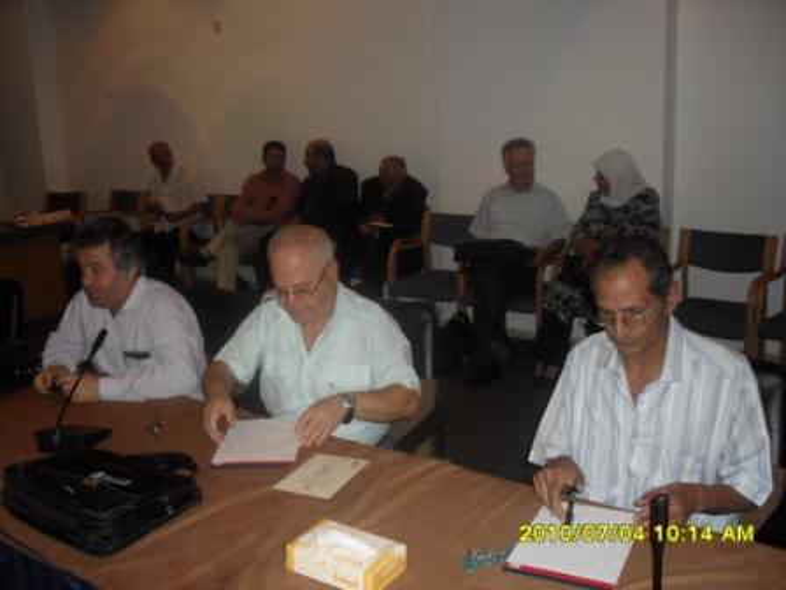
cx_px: 393
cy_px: 295
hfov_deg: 52.6
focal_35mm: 35
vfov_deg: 40.7
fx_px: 795
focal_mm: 6.3
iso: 200
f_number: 3.2
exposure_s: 1/45
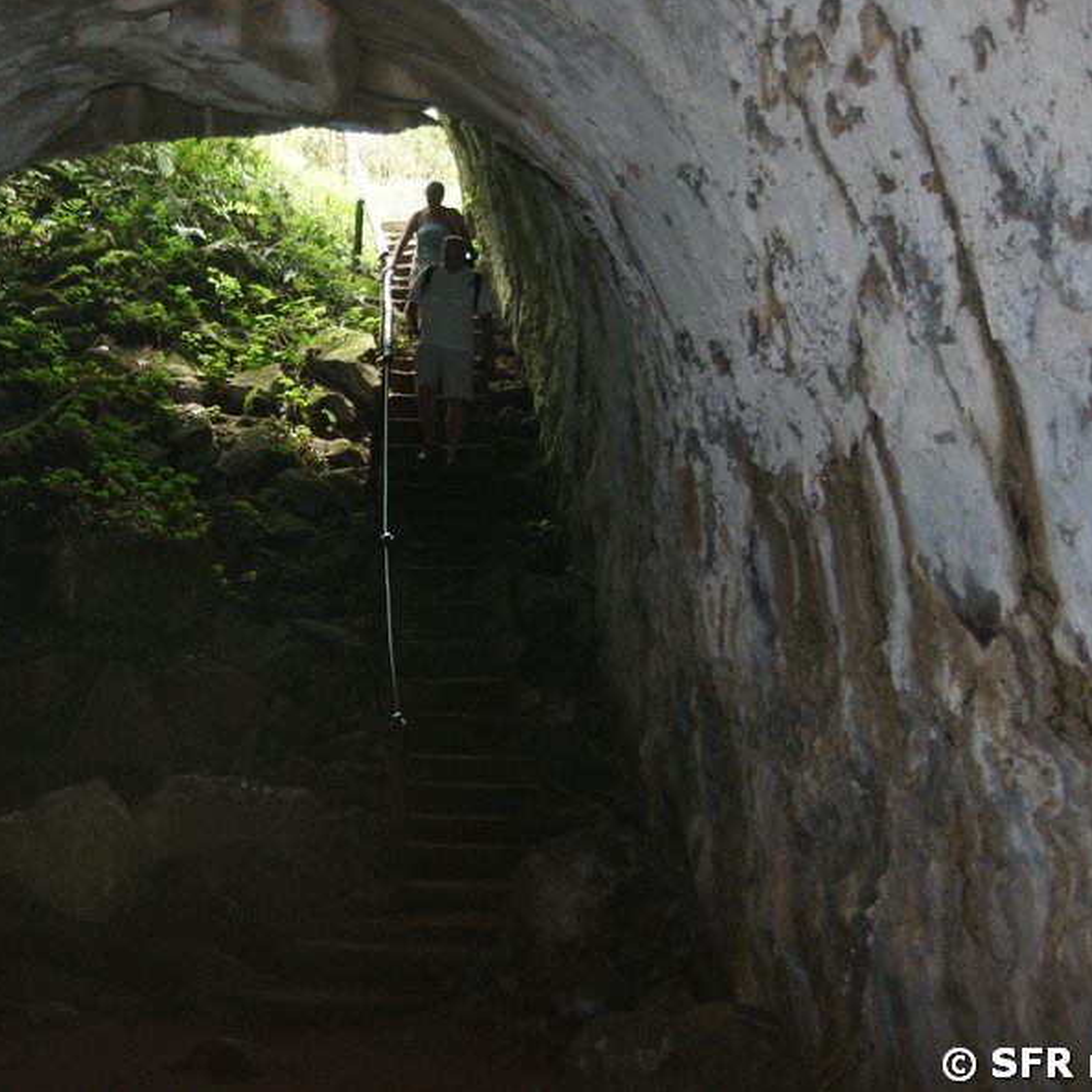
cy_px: 545
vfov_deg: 25.5
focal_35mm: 68
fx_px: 2414
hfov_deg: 25.3
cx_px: 348
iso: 800
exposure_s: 1/60
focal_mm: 35
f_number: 4.5
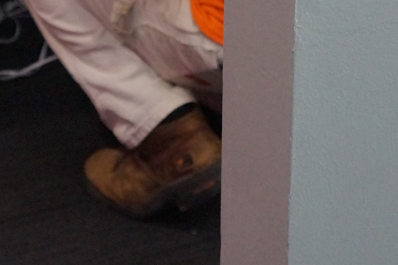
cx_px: 154
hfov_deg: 14.6
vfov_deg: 9.4
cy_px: -163
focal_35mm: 141
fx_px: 1555
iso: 2500
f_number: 4
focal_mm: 27
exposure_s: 1/160
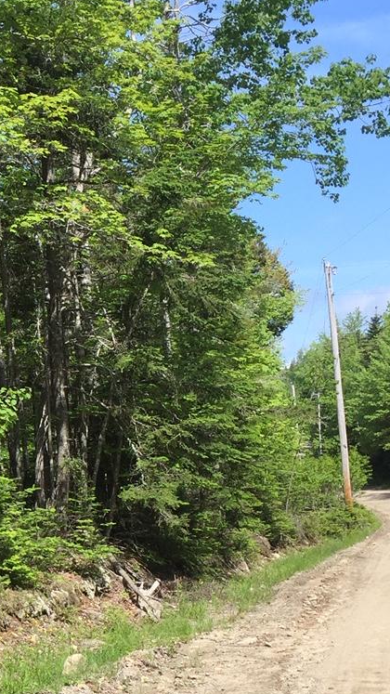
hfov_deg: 16.4
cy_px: 457
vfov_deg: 30.4
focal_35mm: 69
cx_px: -130
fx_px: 1269
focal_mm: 4.15
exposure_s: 1/1099
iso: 32
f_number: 2.2
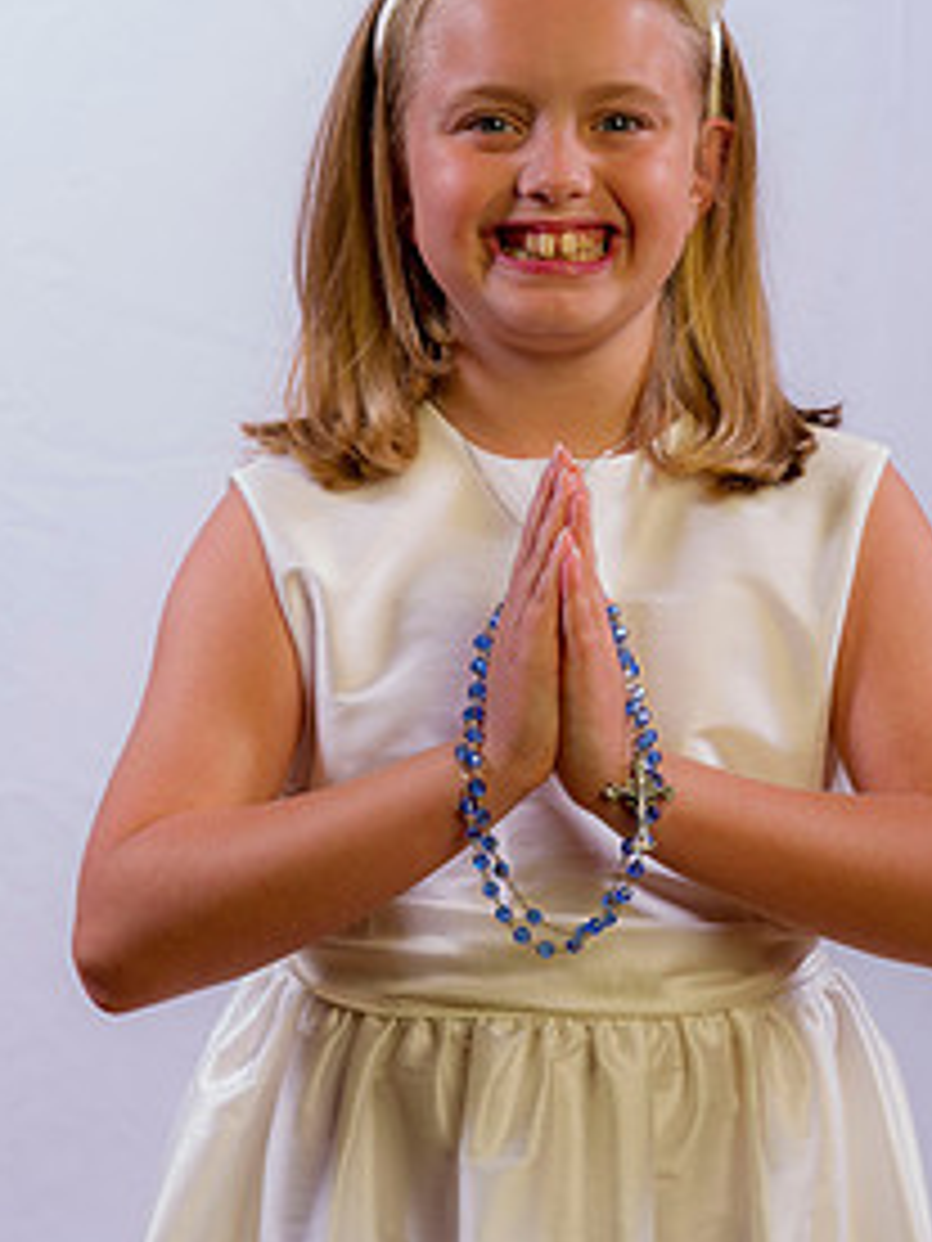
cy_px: 459
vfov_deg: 20.2
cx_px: 615
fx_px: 3482
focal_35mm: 97
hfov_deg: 15.2
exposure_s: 1/200
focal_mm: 62
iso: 100
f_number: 8
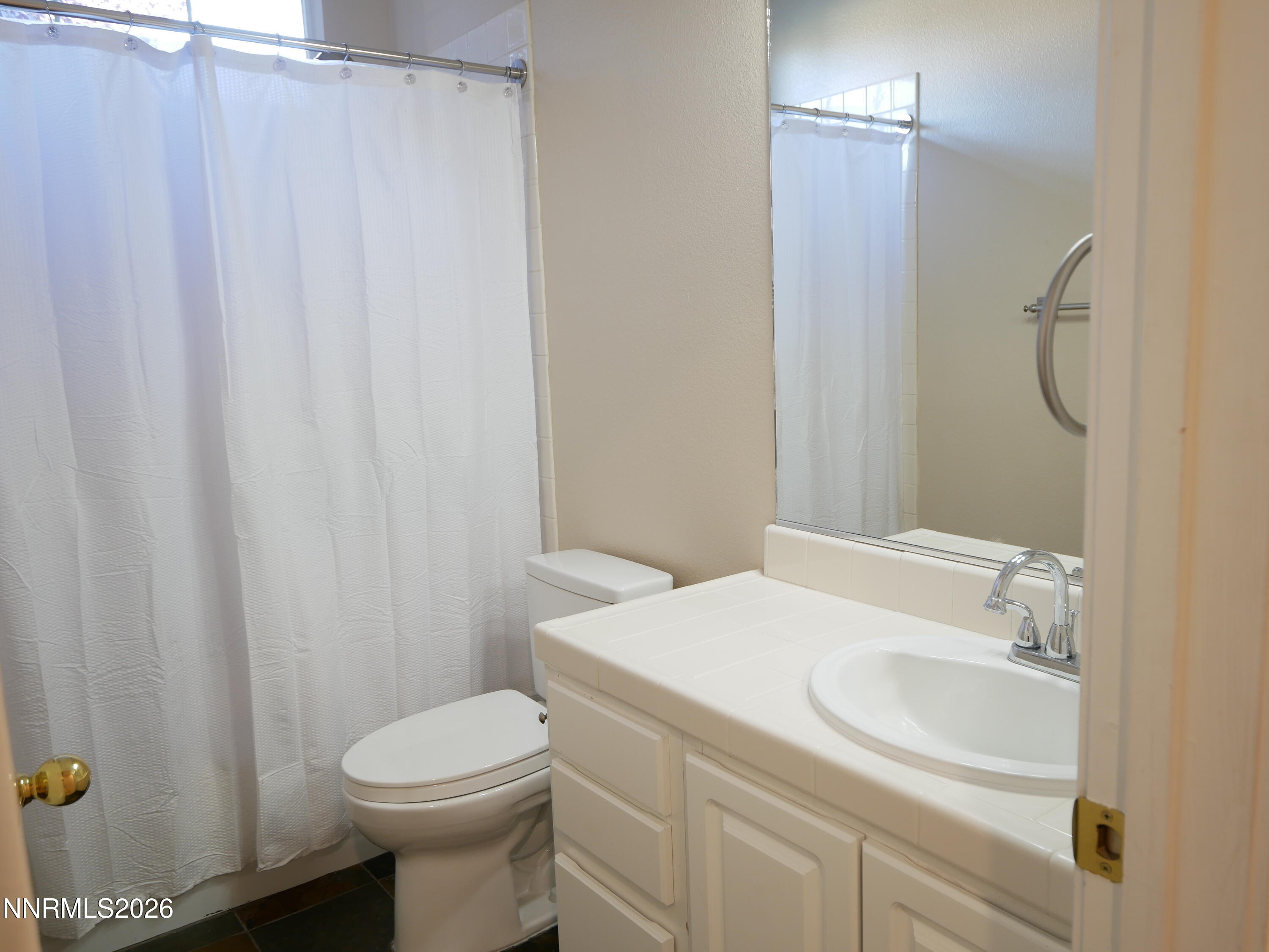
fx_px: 1027
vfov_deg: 49.8
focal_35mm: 28
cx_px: 634
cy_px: 476
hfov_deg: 63.4
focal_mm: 14
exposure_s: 1/13
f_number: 3.5
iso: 200
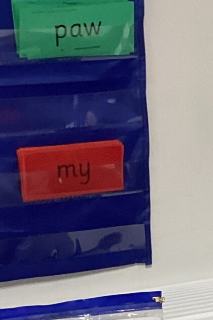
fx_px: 1154
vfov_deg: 14.6
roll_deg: -1.0
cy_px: 490
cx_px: 339
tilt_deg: -27.4
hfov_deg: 10.1
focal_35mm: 130
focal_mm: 3.3
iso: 125
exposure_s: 1/50
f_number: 2.4
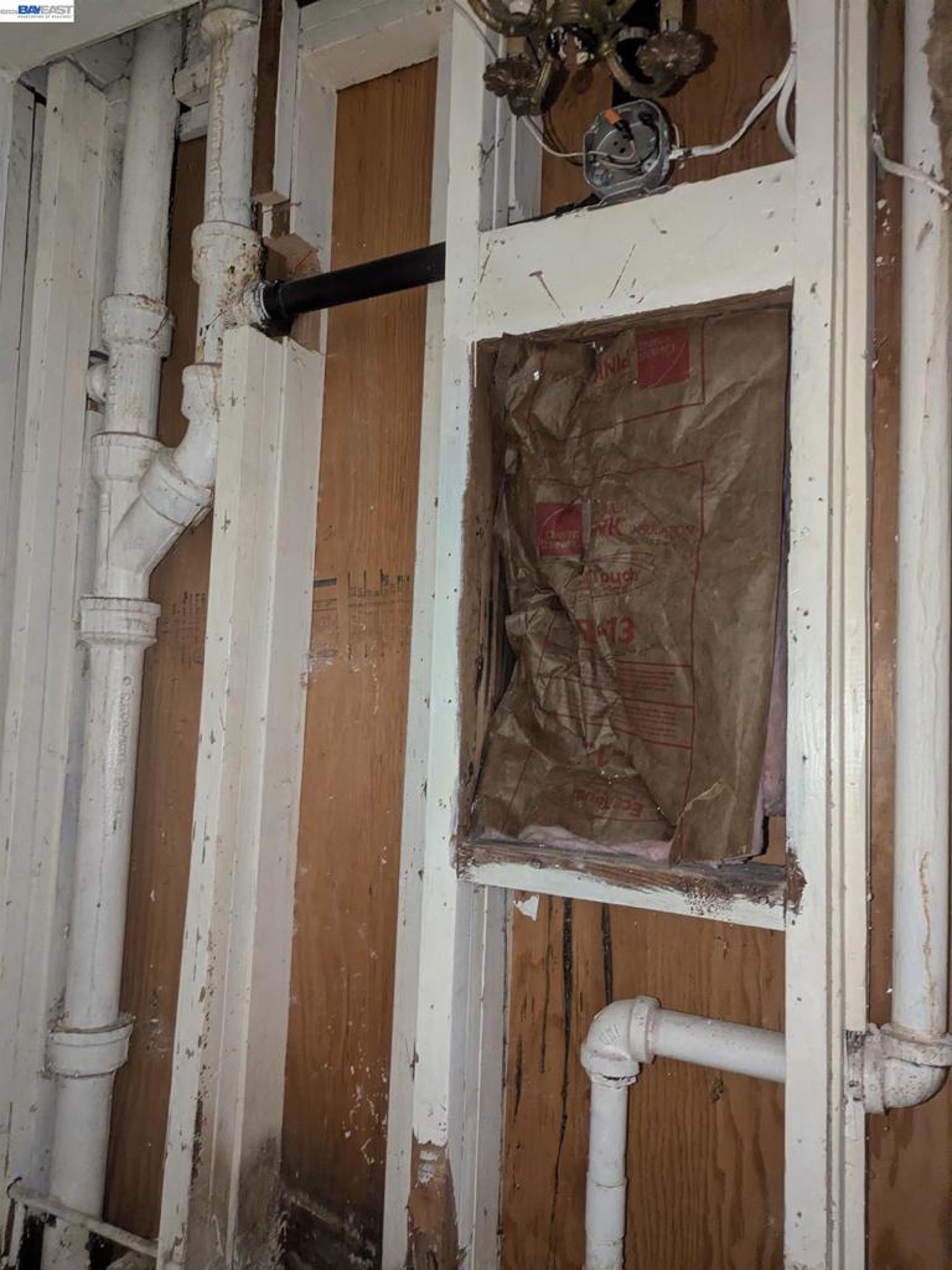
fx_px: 880
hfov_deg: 56.8
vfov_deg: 71.6
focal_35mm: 24
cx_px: 476
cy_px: 635
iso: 2290
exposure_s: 1/109
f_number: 1.85
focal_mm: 6.81
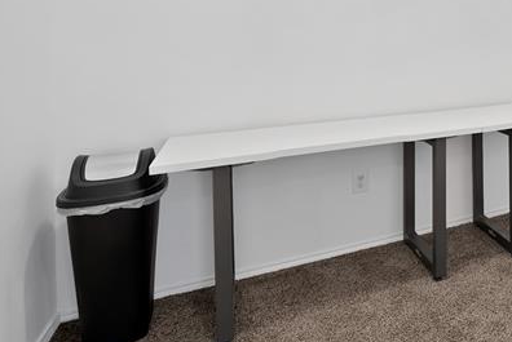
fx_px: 441
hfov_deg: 40.5
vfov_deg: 39.2
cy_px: 31
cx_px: 624
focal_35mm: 31
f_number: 9
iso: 640
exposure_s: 1/5
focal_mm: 12
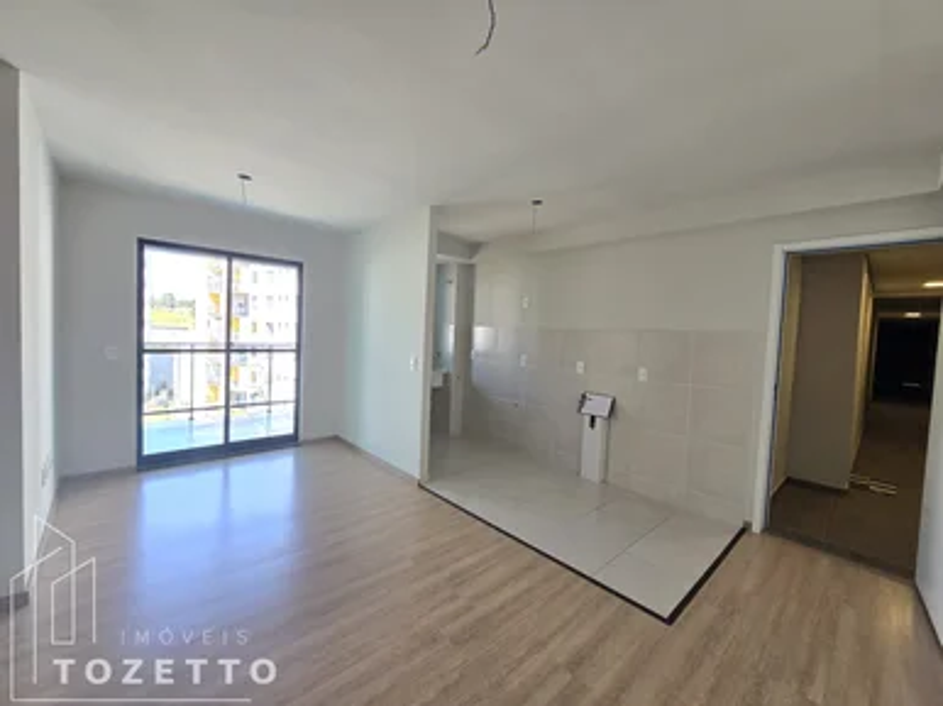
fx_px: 354
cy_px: 353
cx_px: 472
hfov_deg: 106.2
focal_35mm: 13
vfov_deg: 89.9
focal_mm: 2.2
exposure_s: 1/120
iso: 80
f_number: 2.2
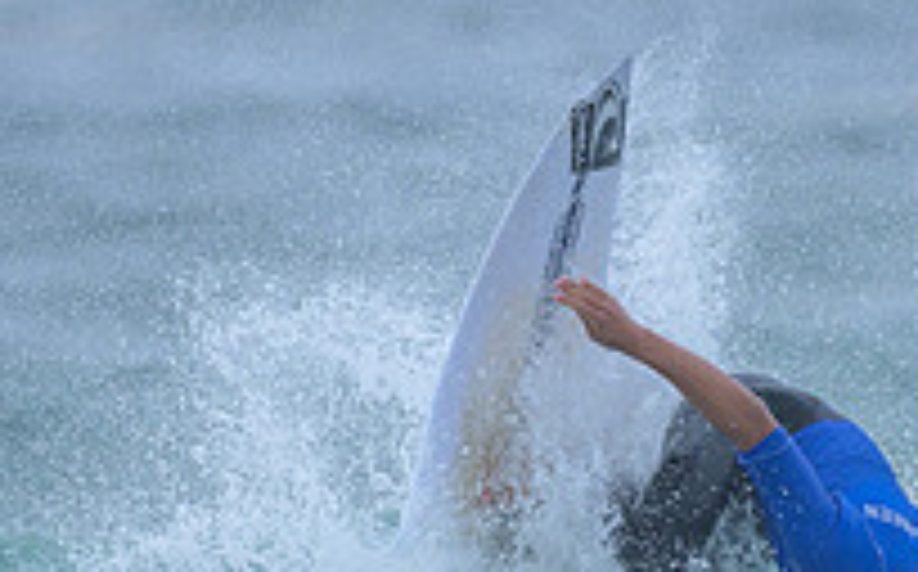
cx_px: 765
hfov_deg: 0.9
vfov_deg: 0.6
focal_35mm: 2323
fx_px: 58054
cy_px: 723
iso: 320
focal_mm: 800
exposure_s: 1/1600
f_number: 6.3
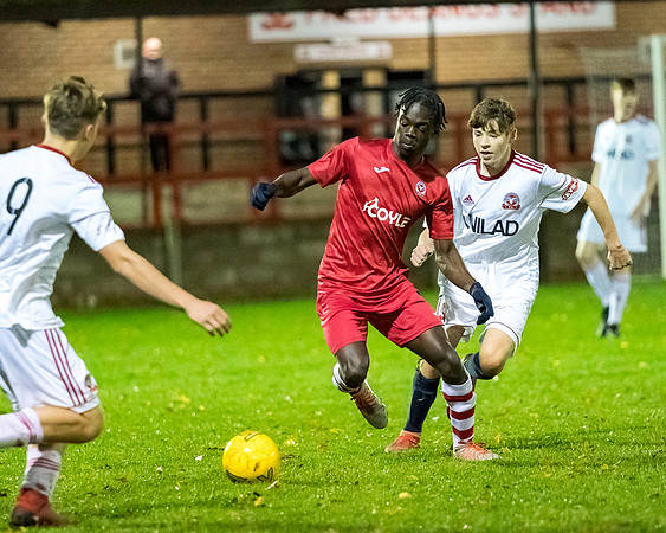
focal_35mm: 338
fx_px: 6657
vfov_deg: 4.6
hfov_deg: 5.7
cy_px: 266
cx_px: 292
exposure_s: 1/1000
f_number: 2.8
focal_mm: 200
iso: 6400
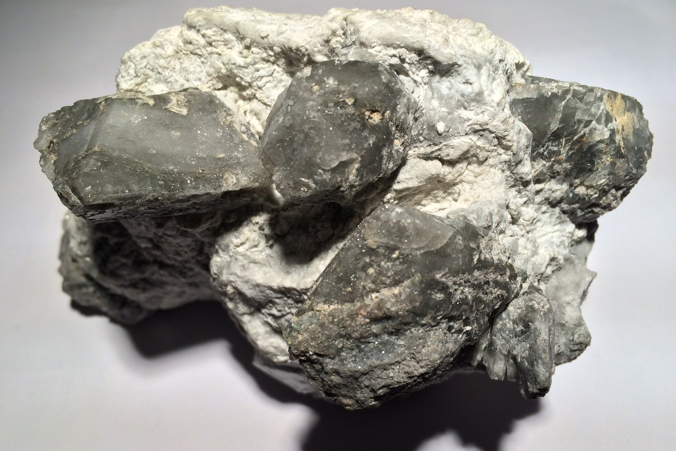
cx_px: 337
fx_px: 582
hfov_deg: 60.3
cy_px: 230
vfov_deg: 42.3
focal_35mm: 31
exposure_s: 1/120
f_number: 2.2
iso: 40
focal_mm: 4.15
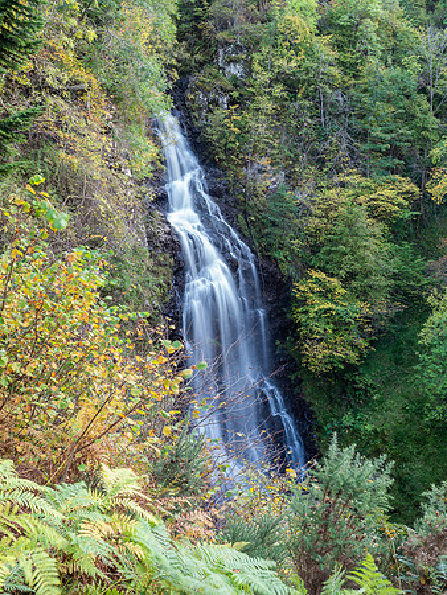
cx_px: 224
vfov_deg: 46.8
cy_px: 298
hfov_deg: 36.0
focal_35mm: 40
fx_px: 688
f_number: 11
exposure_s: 1/2.5
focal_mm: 20
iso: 100
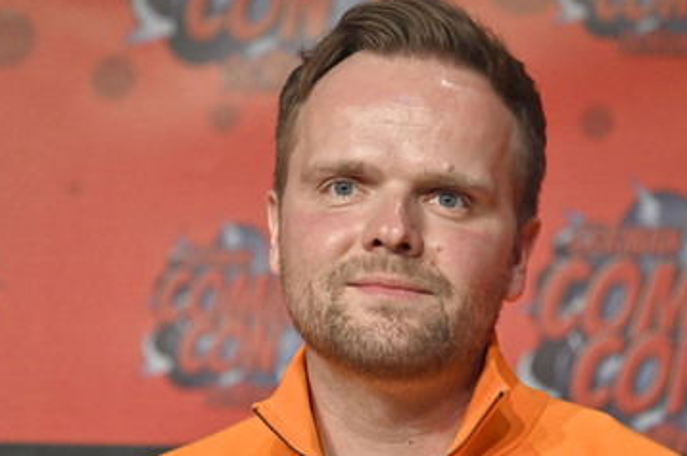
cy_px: 261
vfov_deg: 2.7
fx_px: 9609
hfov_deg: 4.1
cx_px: 412
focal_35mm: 504
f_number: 5
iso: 2500
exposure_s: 1/500
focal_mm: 400
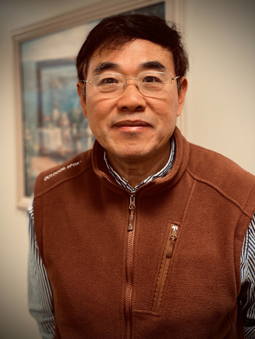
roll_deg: -0.8
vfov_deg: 36.8
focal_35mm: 52
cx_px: 128
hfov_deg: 28.0
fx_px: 511
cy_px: 170
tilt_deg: -2.6
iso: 125
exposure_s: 1/40
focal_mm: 6
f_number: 2
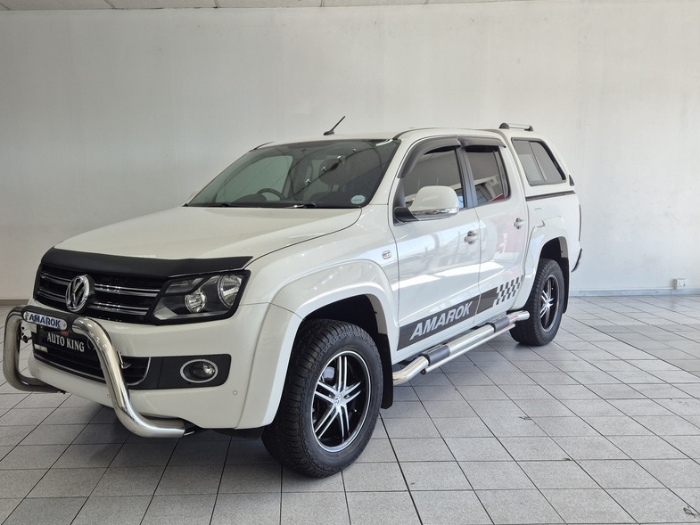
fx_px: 607
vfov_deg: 46.8
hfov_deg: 59.6
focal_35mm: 30
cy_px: 280
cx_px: 290
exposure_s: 1/151
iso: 25
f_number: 1.8
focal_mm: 5.4
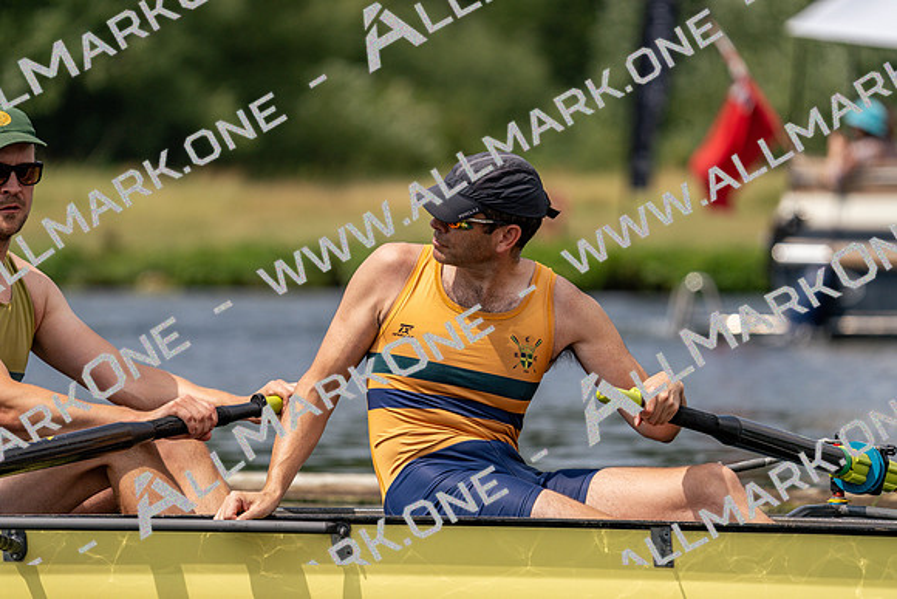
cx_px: 448
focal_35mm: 376
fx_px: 9370
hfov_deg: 5.5
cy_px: 300
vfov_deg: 3.7
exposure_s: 1/1600
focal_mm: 376
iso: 250
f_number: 6.3
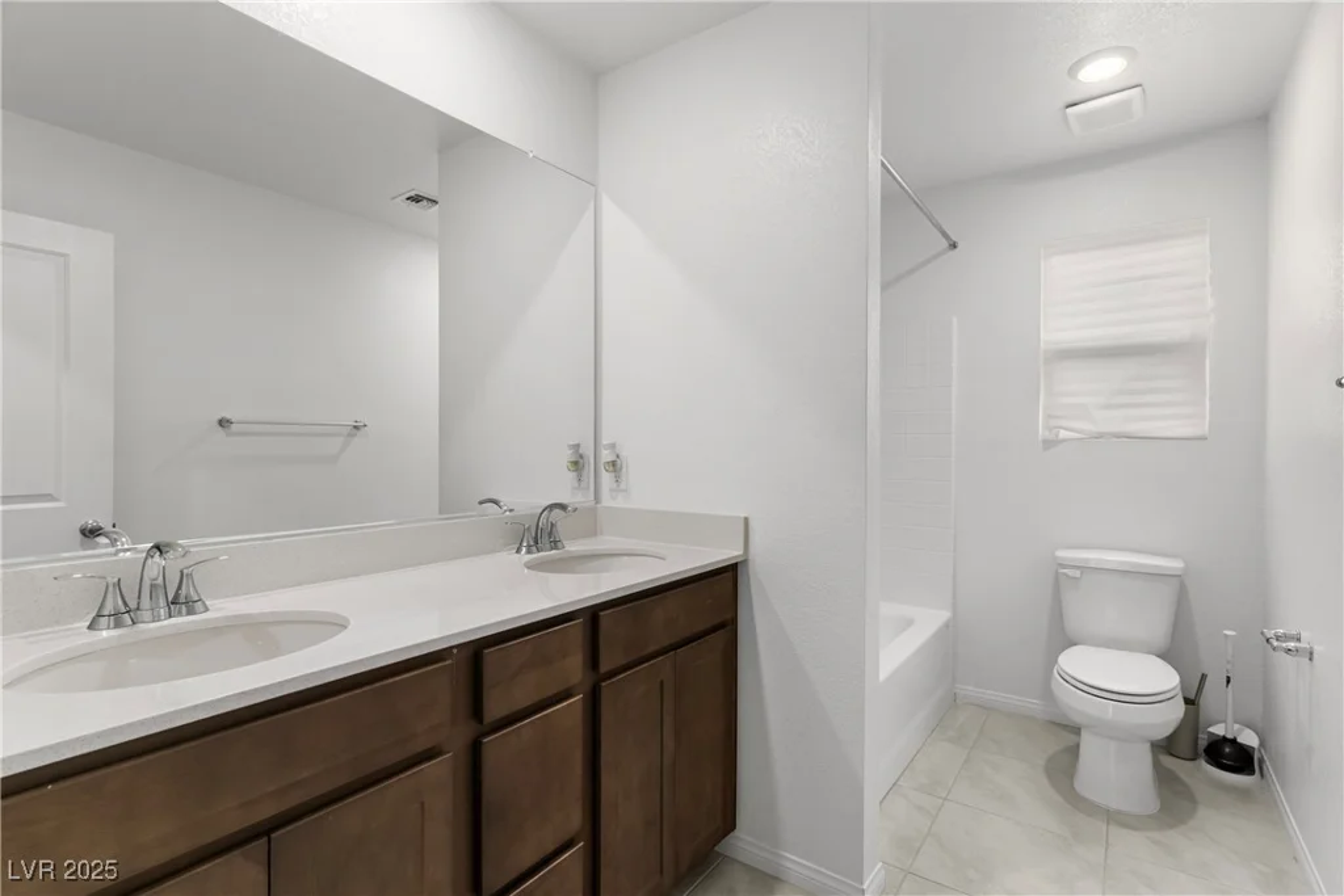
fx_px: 635
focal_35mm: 17
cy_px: 448
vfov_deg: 70.5
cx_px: 672
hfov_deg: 93.3
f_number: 8
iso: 400
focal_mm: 17
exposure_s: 1/10
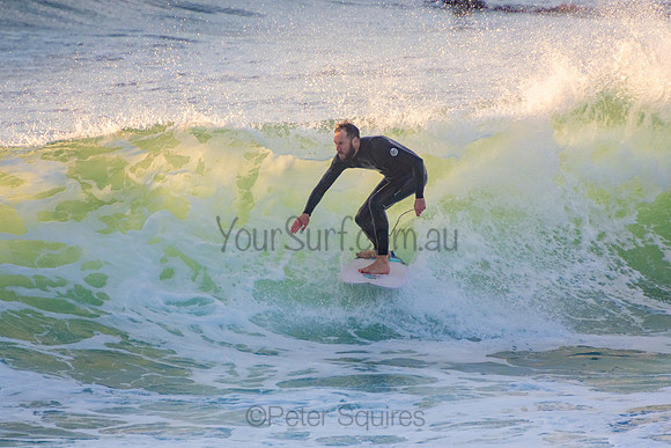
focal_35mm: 621
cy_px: 224
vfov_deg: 2.2
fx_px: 11583
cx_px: 336
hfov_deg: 3.3
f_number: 5.6
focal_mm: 400
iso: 560
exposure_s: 1/1000
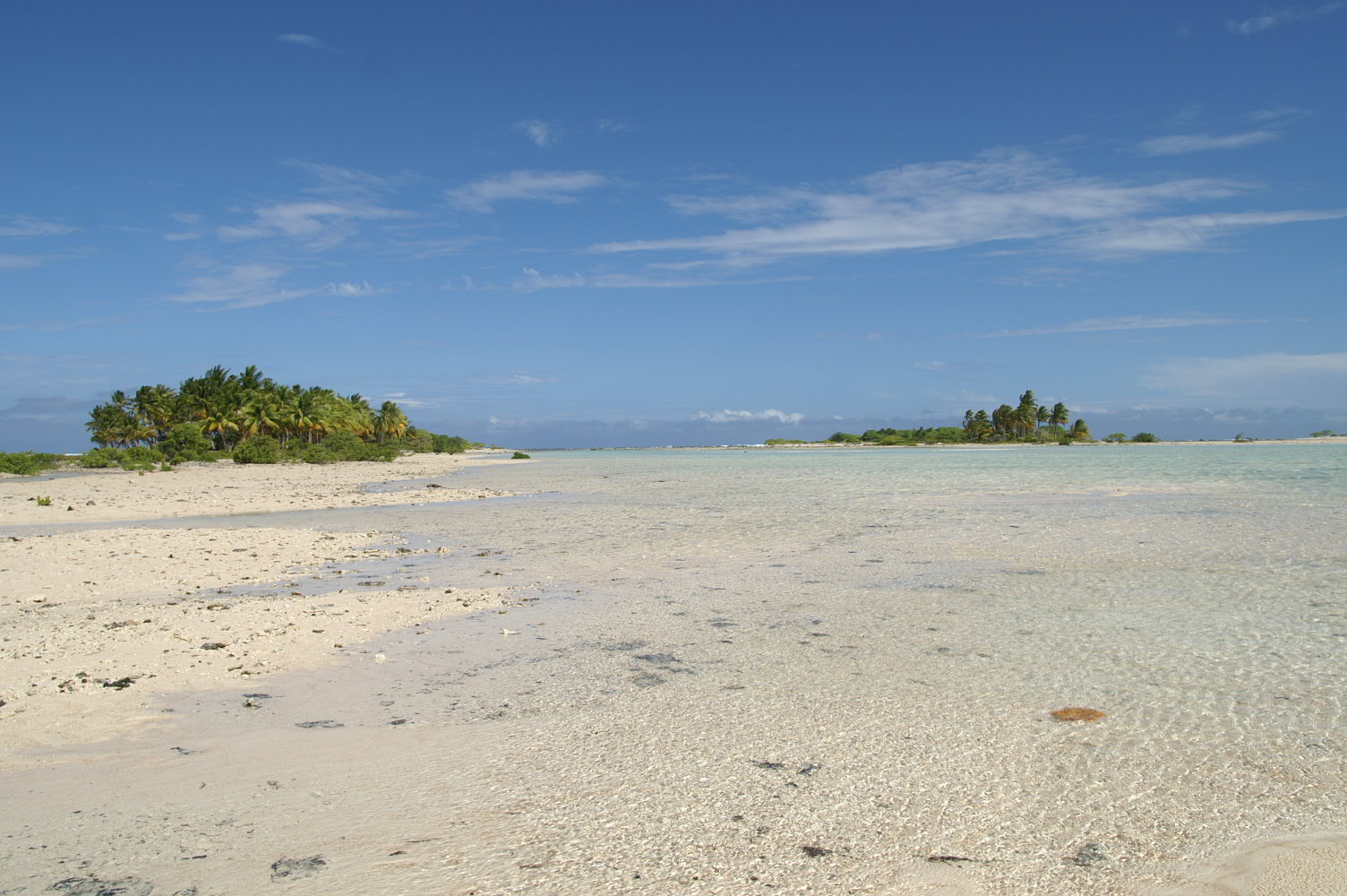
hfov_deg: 70.5
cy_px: 448
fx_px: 953
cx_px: 674
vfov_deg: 50.3
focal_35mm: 26
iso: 100
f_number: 8
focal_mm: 17
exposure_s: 1/800
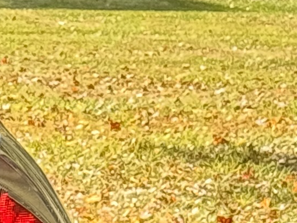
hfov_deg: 5.2
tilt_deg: -12.2
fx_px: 3037
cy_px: 449
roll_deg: -0.7
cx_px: -718
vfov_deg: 4.1
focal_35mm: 354
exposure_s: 1/518
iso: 64
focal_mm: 6.76
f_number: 1.78
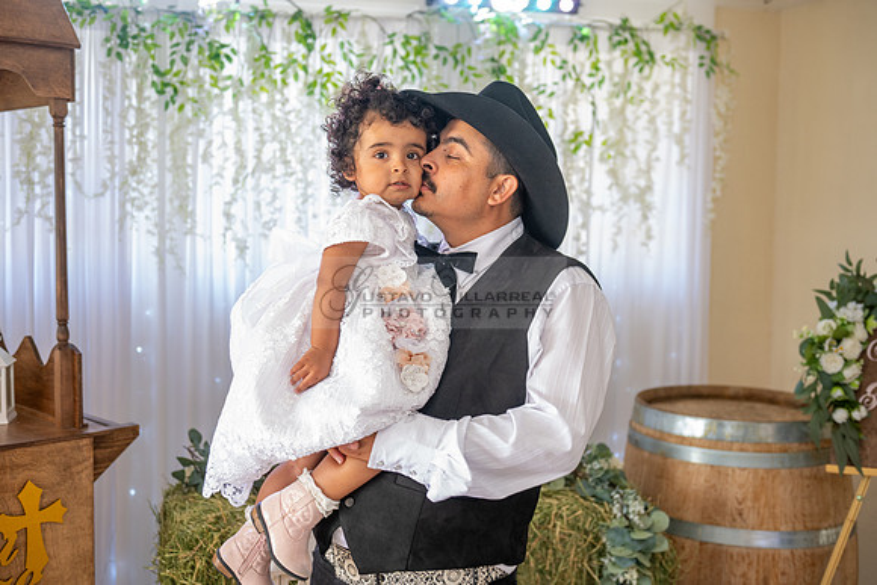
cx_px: 438
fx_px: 1072
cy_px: 292
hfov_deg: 44.5
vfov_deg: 30.5
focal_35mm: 44
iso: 800
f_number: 3.5
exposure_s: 1/200
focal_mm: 44
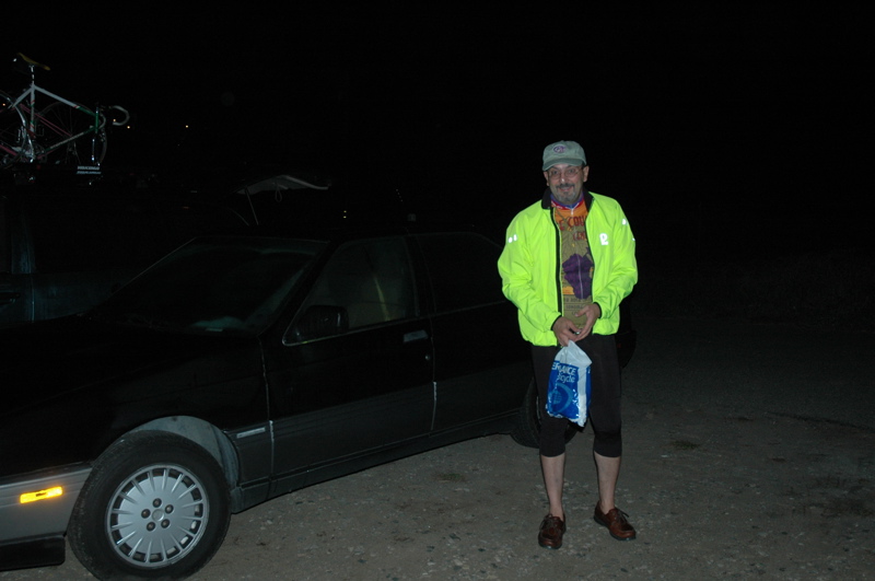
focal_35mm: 40
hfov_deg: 48.0
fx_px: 983
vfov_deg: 32.9
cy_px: 290
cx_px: 438
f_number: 3.8
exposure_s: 1/60
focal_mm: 27
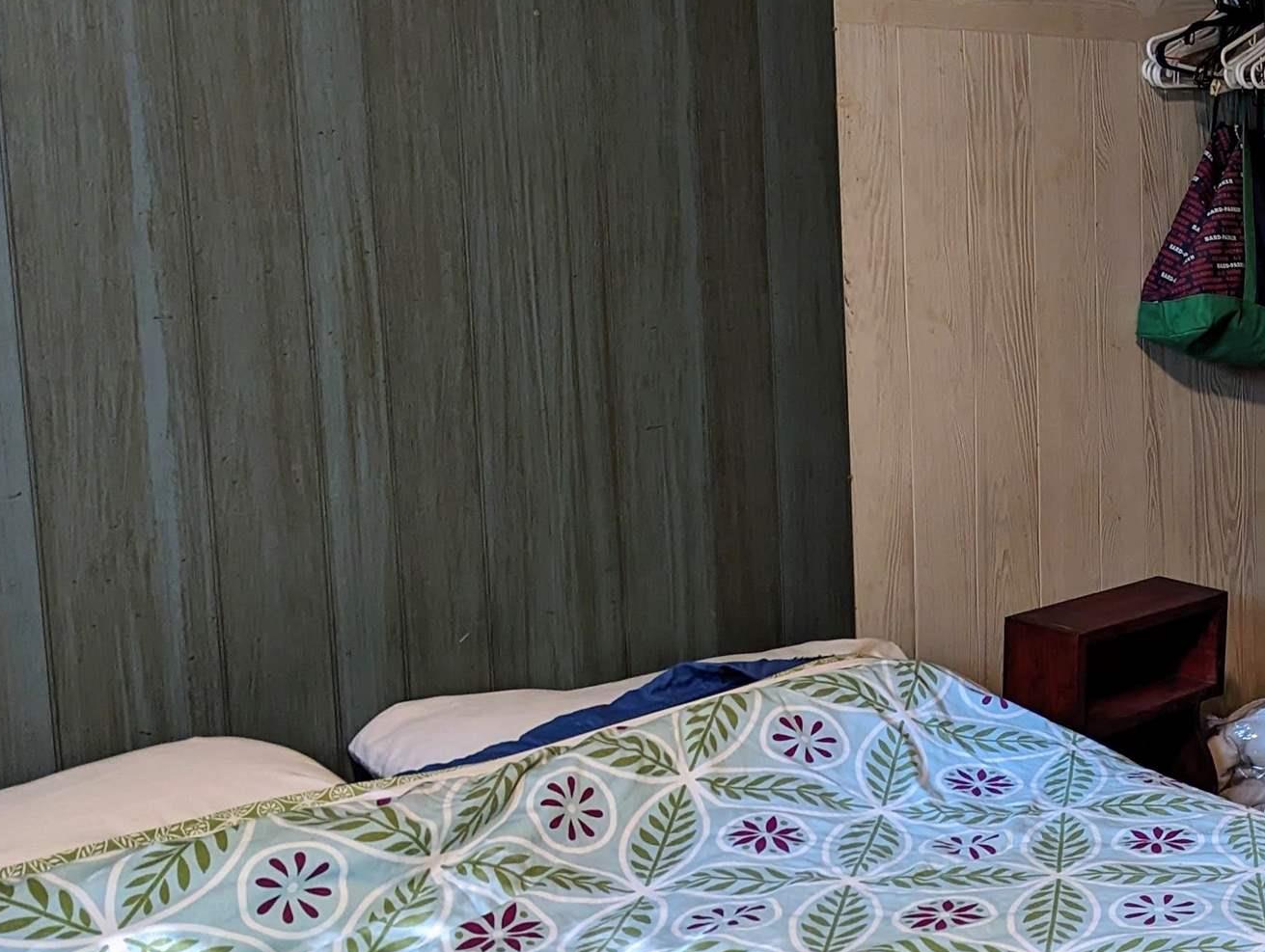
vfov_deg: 26.2
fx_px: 2049
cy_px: 471
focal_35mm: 56
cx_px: 1299
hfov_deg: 31.4
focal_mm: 6.81
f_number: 1.85
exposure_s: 1/24
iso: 426
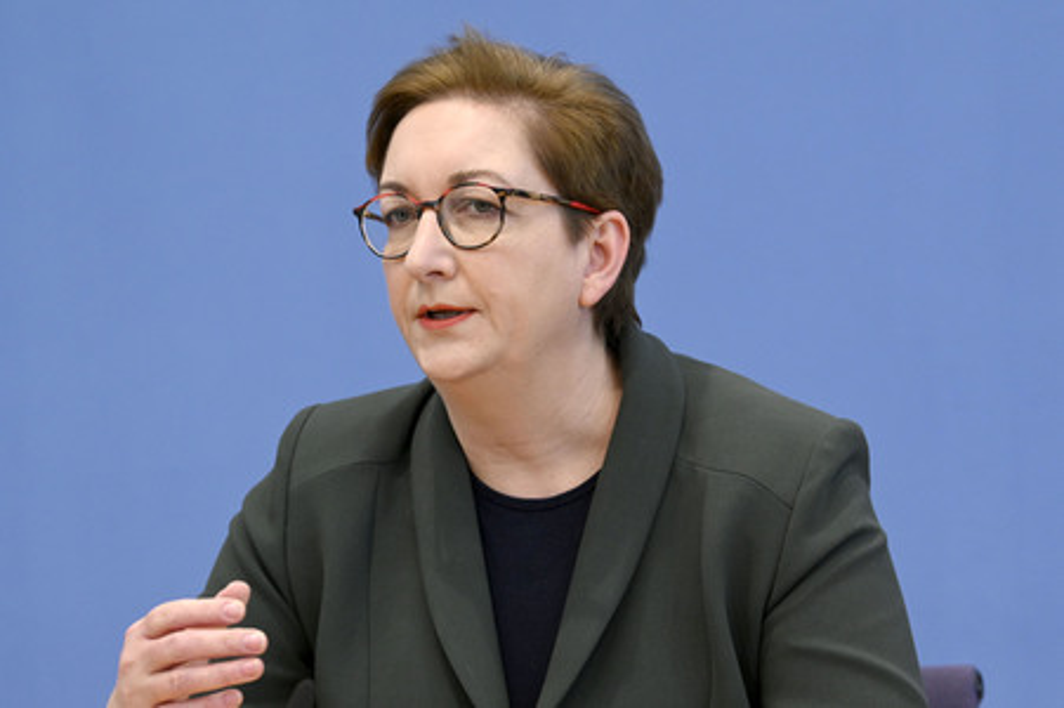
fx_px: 3426
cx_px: 532
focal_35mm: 116
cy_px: 354
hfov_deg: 17.7
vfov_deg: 11.8
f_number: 5
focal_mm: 116
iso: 4000
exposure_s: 1/1000
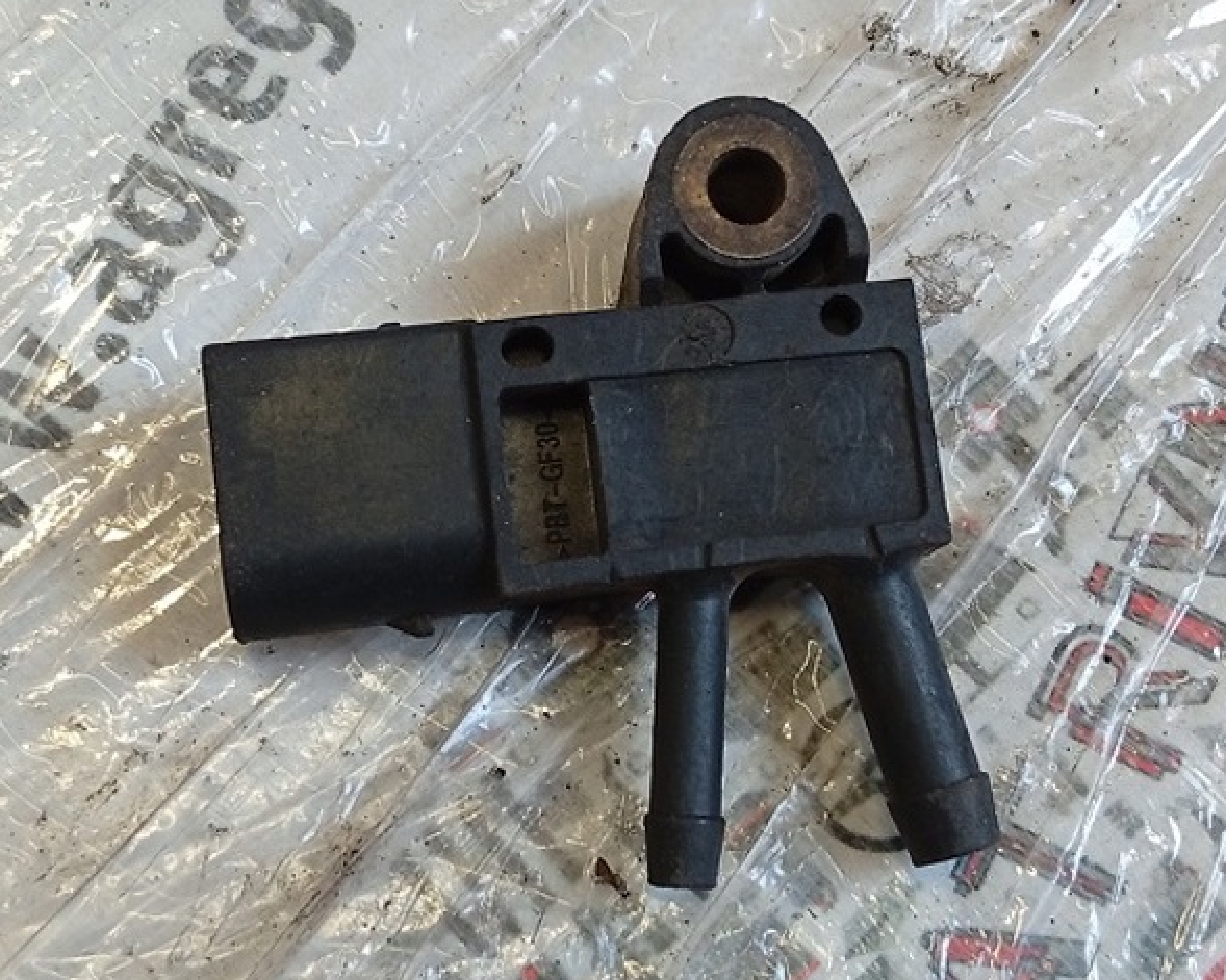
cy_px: 495
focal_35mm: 55
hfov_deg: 34.2
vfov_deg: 27.6
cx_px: 594
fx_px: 1995
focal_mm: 3.96
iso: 189
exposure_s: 1/50
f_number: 1.8
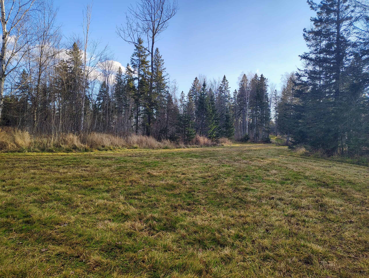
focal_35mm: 24
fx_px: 256
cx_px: 184
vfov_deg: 56.9
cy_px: 139
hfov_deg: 71.5
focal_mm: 5.56
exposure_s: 1/285
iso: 100
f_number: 1.8
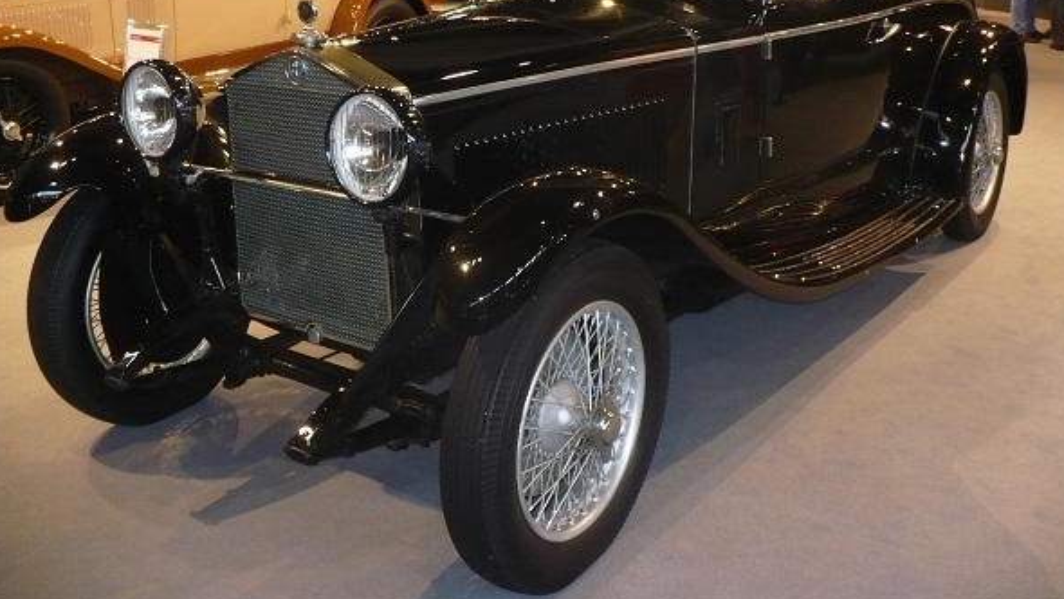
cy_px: 207
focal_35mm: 41
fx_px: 1157
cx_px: 532
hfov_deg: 49.4
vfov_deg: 28.9
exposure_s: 1/30
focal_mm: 6.1
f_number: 2.8
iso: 250
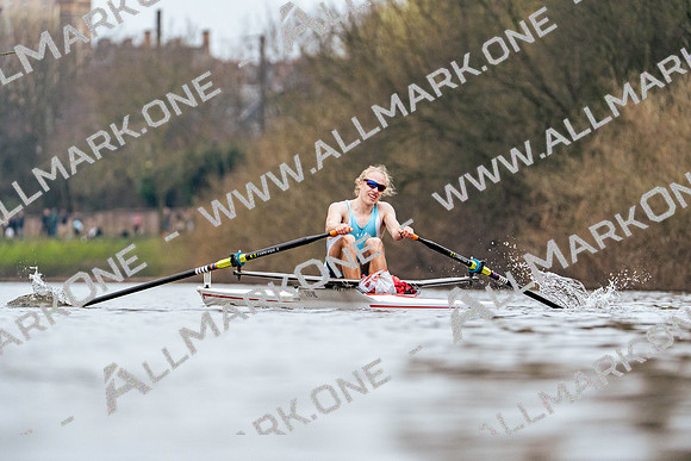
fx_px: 7218
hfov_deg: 5.5
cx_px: 346
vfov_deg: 3.7
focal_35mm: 376
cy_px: 230
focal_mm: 376
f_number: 6.3
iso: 3200
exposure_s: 1/2000
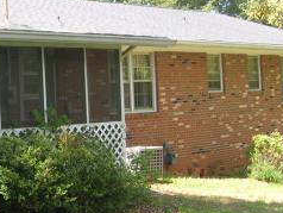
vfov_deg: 17.8
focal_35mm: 83
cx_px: -6
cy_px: 104
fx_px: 679
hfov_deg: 22.5
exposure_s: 1/52
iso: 50
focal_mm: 5.7
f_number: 4.9
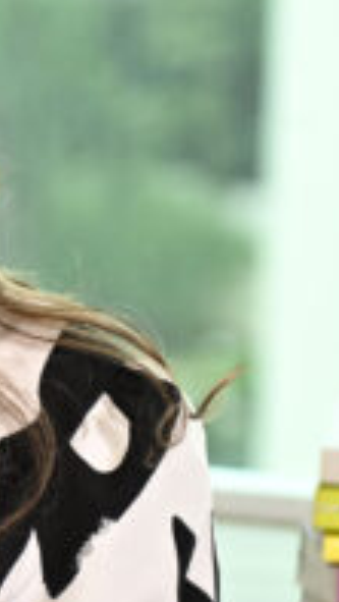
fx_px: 5378
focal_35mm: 337
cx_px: -473
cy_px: 322
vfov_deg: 6.4
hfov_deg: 3.6
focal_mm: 62
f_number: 3.5
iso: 250
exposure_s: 1/125
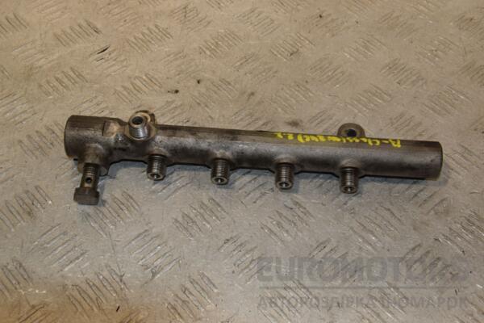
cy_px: 162
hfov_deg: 38.9
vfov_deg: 26.5
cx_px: 242
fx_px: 686
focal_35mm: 51
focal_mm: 34
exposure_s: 1/200
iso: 800
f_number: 9
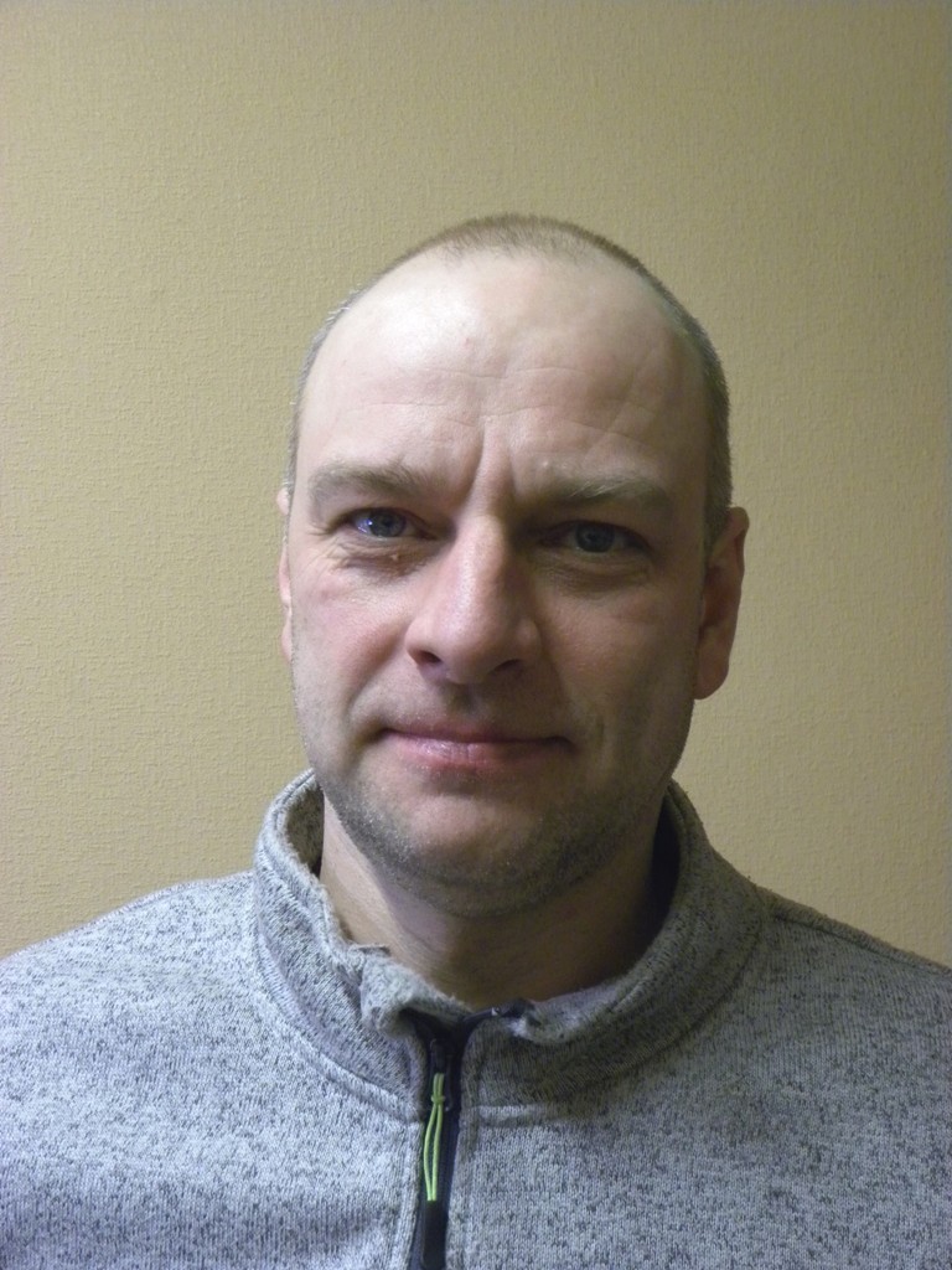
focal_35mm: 46
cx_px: 476
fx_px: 1687
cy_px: 635
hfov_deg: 31.5
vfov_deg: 41.2
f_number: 3.2
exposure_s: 1/30.7
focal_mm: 8.2
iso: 400
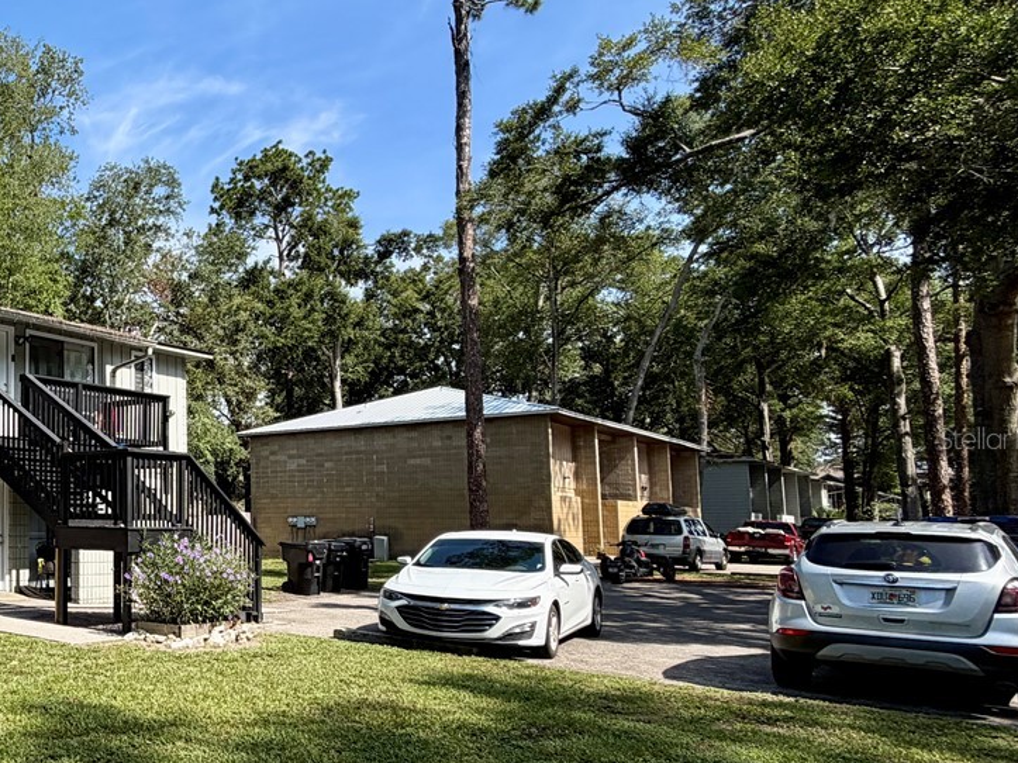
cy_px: 438
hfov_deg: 46.2
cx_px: -56
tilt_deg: +6.0
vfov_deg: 45.3
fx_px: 912
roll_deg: -0.5
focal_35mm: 31
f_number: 2.2
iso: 32
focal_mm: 2.22
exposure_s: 1/770
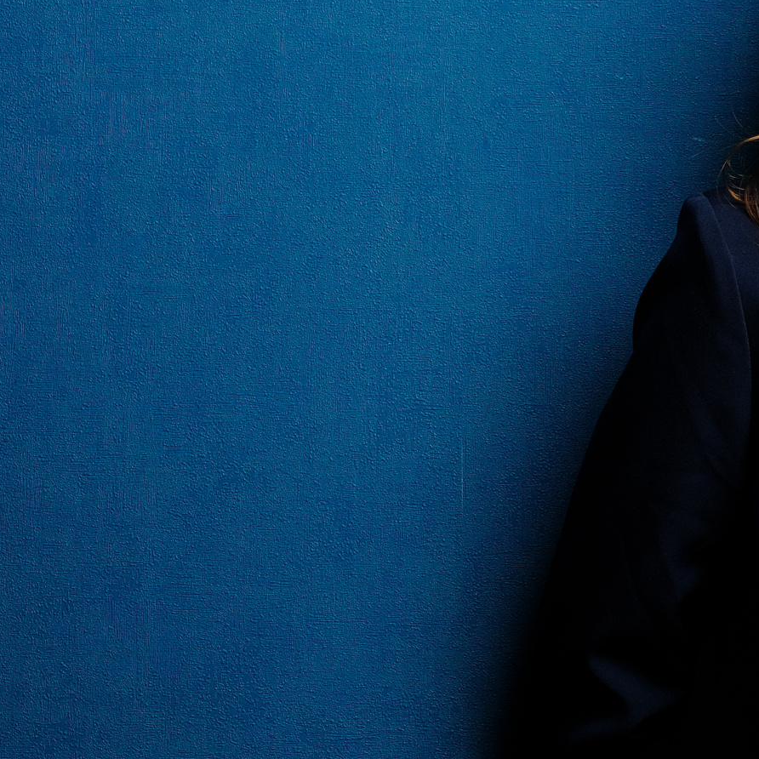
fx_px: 5085
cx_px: 1035
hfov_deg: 8.4
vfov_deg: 8.5
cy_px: 314
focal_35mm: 205
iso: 160
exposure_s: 1/160
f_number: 11
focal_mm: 56
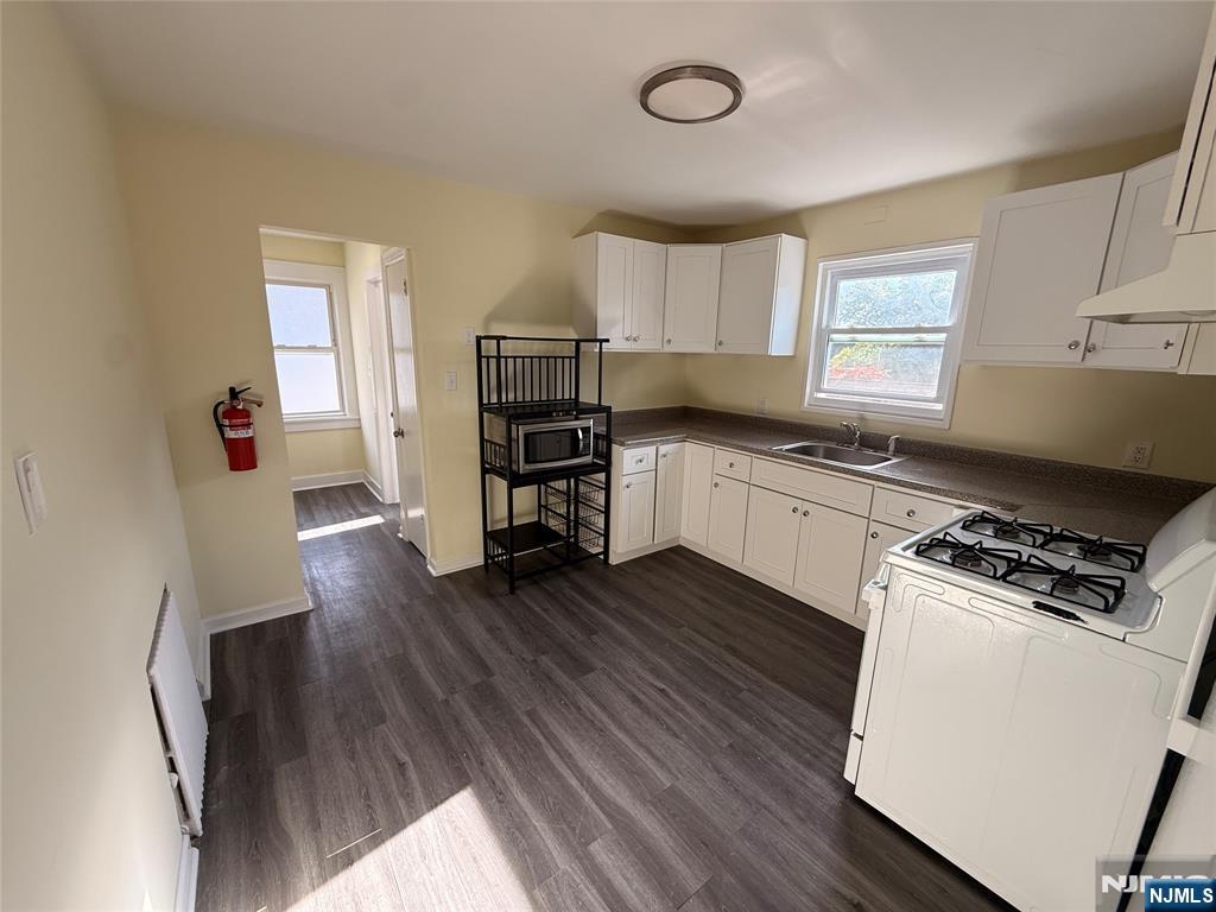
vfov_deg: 85.7
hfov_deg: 102.1
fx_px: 492
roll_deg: -1.5
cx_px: 608
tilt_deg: -10.1
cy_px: 456
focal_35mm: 14
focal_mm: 2.22
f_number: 2.2
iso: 64
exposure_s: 1/99
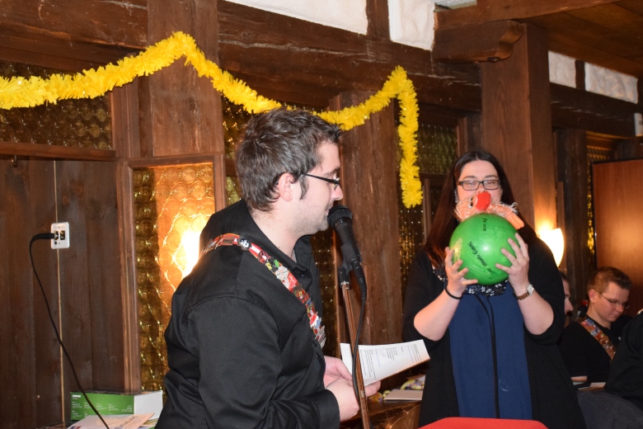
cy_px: 228
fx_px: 1125
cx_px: 339
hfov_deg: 31.9
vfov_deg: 21.6
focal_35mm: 63
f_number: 4
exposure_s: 1/60
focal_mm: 32
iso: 3200
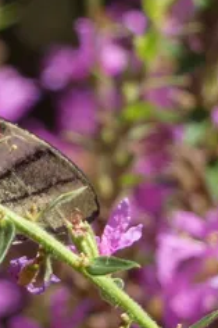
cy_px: 195
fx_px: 8441
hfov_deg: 1.5
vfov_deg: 2.2
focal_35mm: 928
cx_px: -183
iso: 100
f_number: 5.6
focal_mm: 58.9
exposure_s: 1/80
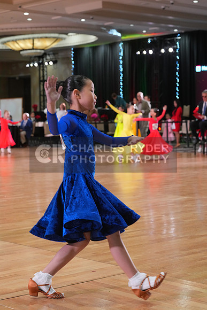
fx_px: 655
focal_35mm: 76
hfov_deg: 18.0
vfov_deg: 26.6
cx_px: 104
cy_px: 155
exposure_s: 1/200
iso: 4000
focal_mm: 76
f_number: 6.3
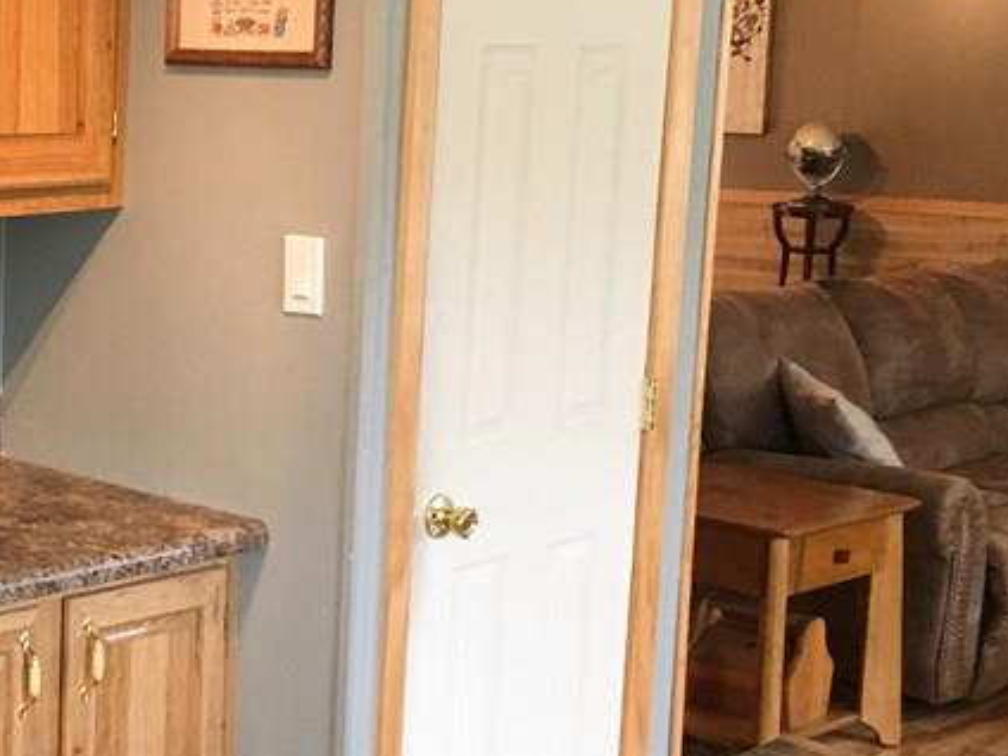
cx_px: -81
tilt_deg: -8.1
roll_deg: -0.4
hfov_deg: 25.8
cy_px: 392
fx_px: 2038
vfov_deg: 21.0
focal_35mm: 70
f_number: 2.2
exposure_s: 1/30
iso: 160
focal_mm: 4.15
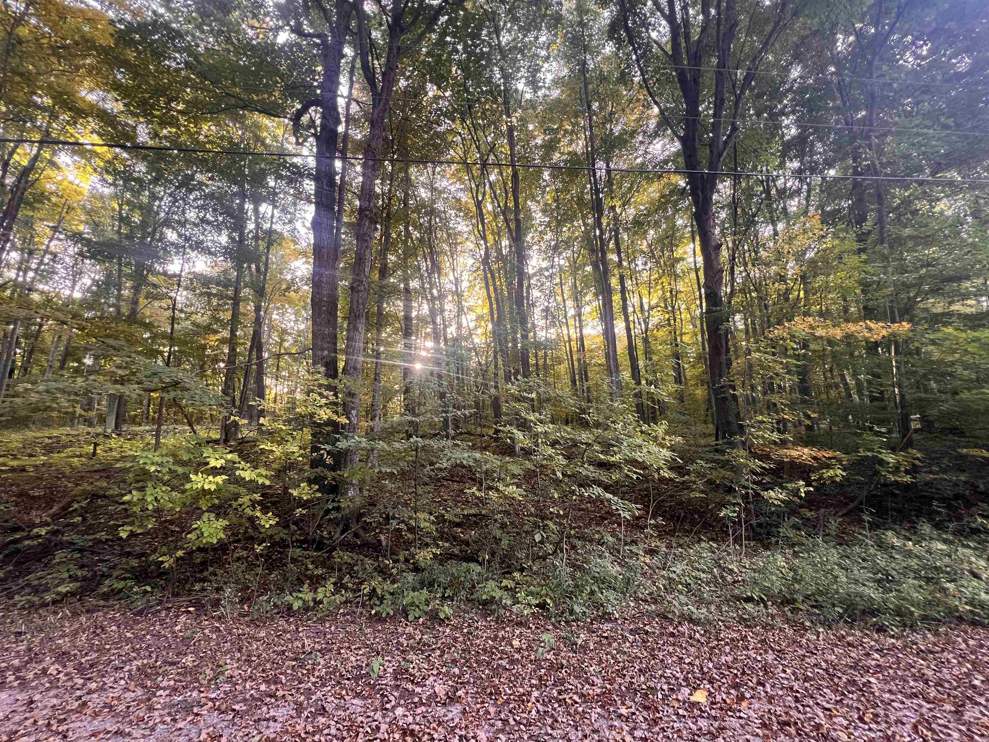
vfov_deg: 89.9
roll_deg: +1.8
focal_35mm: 13
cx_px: 494
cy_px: 371
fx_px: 371
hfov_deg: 106.2
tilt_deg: +13.1
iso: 200
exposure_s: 1/99
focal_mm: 1.57
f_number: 1.8
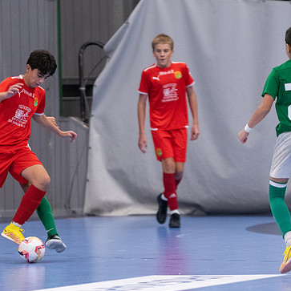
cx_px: 54
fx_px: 4480
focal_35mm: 471
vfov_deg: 3.7
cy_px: 179
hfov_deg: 3.7
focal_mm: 200
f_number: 3.2
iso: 5600
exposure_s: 1/400
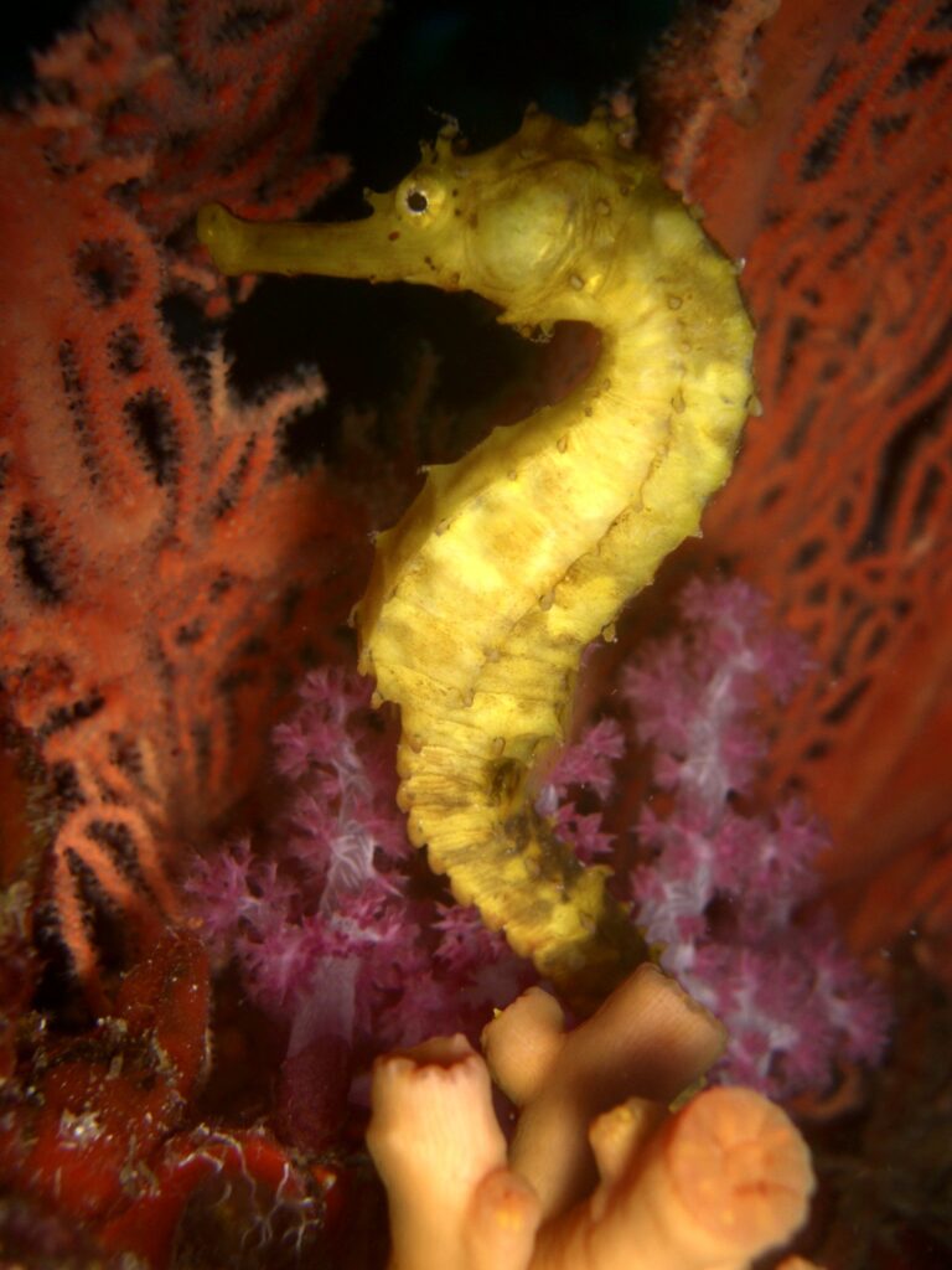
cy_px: 635
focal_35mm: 38
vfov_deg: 49.0
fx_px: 1393
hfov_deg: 37.7
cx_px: 476
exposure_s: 1/60
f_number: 5.6
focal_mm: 7.9
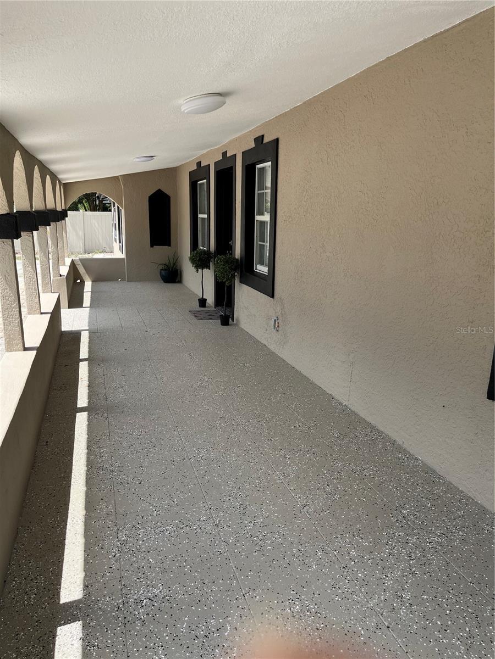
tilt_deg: -12.1
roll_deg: -1.6
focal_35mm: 26
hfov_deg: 53.1
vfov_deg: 67.3
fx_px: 496
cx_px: 248
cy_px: 330
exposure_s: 1/1355
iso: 50
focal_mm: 5.1
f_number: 1.6
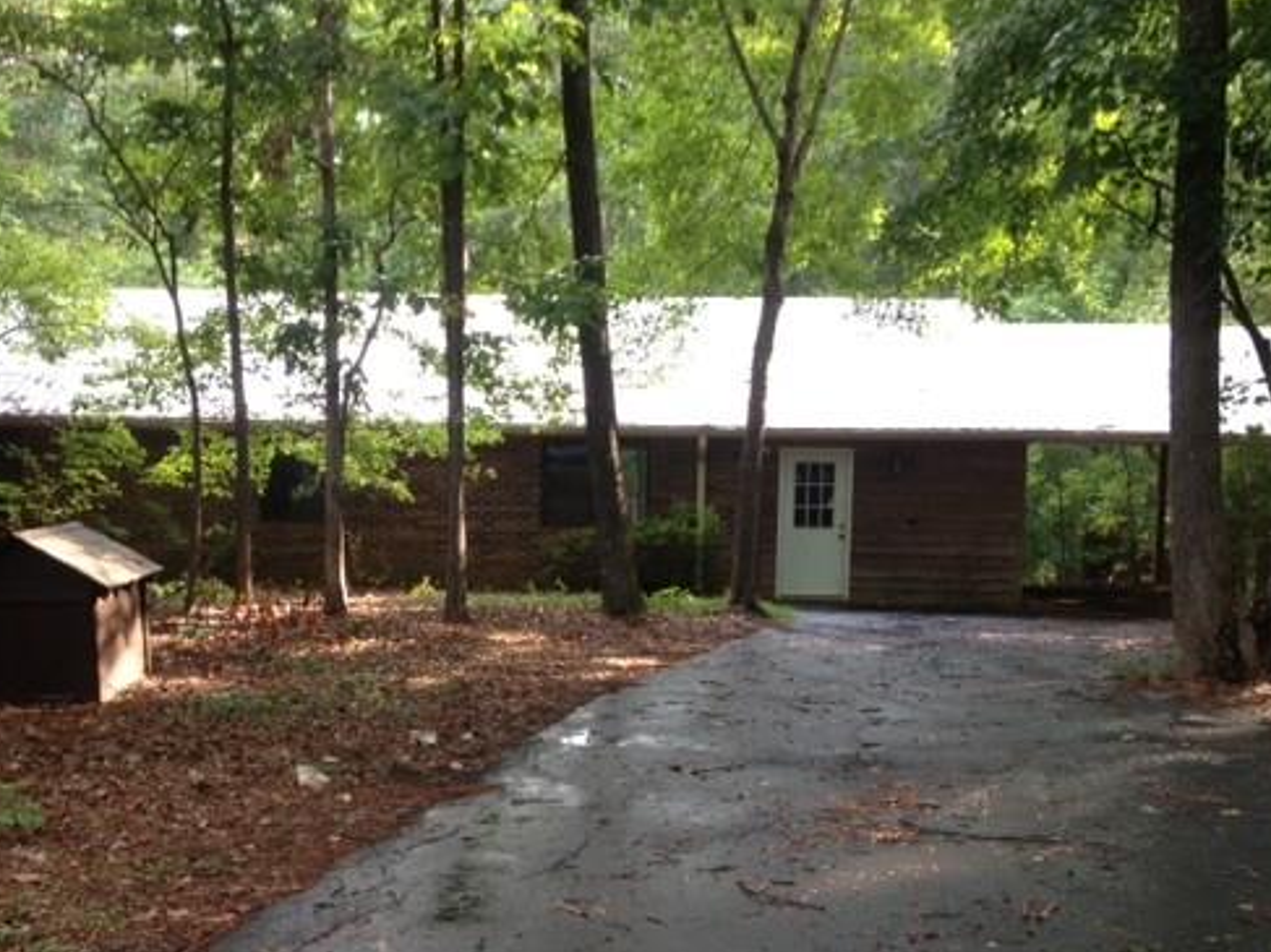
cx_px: 585
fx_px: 1689
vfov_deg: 31.4
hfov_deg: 41.2
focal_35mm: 46
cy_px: 597
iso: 64
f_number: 2.4
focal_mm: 4.28
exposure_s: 1/40
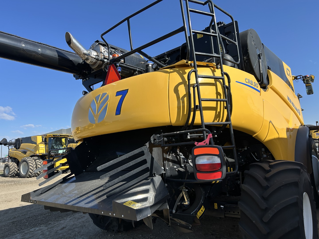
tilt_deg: +6.7
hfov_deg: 67.3
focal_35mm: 26
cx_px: 160
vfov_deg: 53.1
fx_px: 240
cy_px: 120
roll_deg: +3.1
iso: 50
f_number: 1.5
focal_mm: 5.7
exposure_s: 1/3460
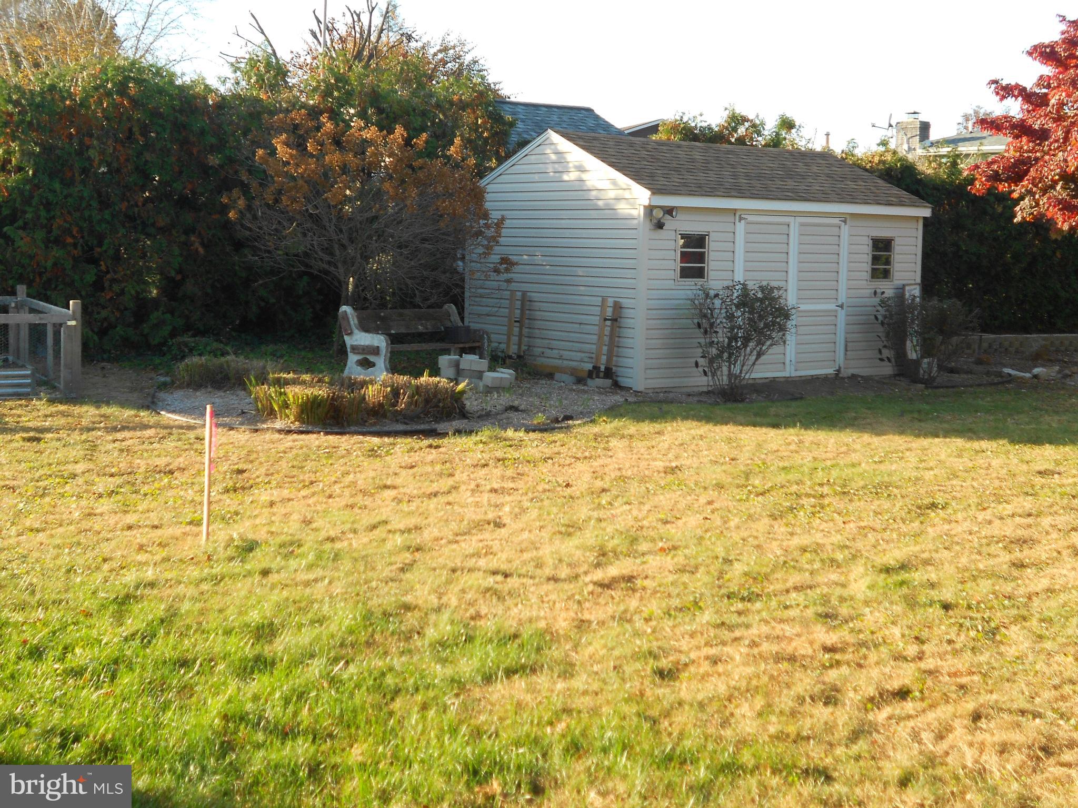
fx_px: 1526
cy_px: 404
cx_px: 539
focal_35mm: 49
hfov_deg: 38.9
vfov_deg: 29.7
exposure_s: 1/125
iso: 80
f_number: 4.5
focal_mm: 8.8
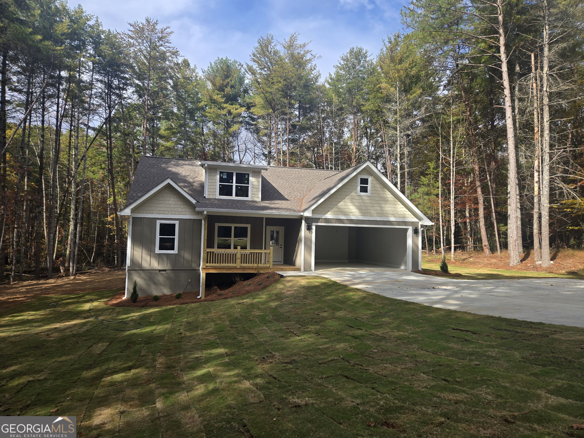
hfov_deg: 73.9
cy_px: 219
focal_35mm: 23
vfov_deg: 58.9
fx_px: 388
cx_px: 292
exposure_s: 1/978
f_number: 1.8
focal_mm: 5.4
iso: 25
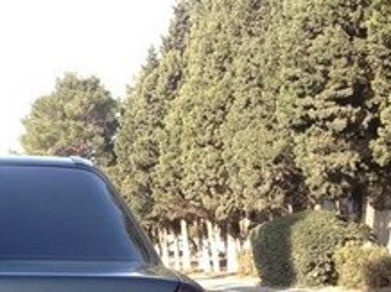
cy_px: 356
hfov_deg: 18.0
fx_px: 1196
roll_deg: -0.2
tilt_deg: -4.3
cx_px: -29
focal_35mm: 106
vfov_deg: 13.5
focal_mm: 4.28
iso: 50
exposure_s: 1/394
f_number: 2.4
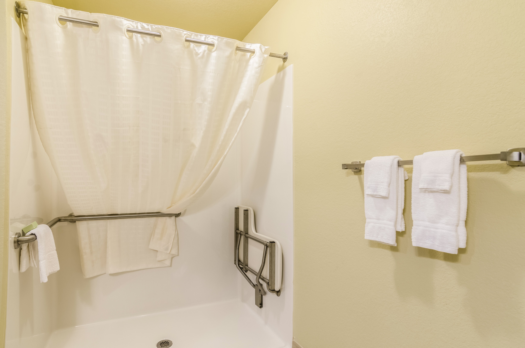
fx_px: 262
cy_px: 174
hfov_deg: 90.1
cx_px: 262
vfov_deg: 67.1
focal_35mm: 18
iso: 320
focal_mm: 12
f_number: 8
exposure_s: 1/20
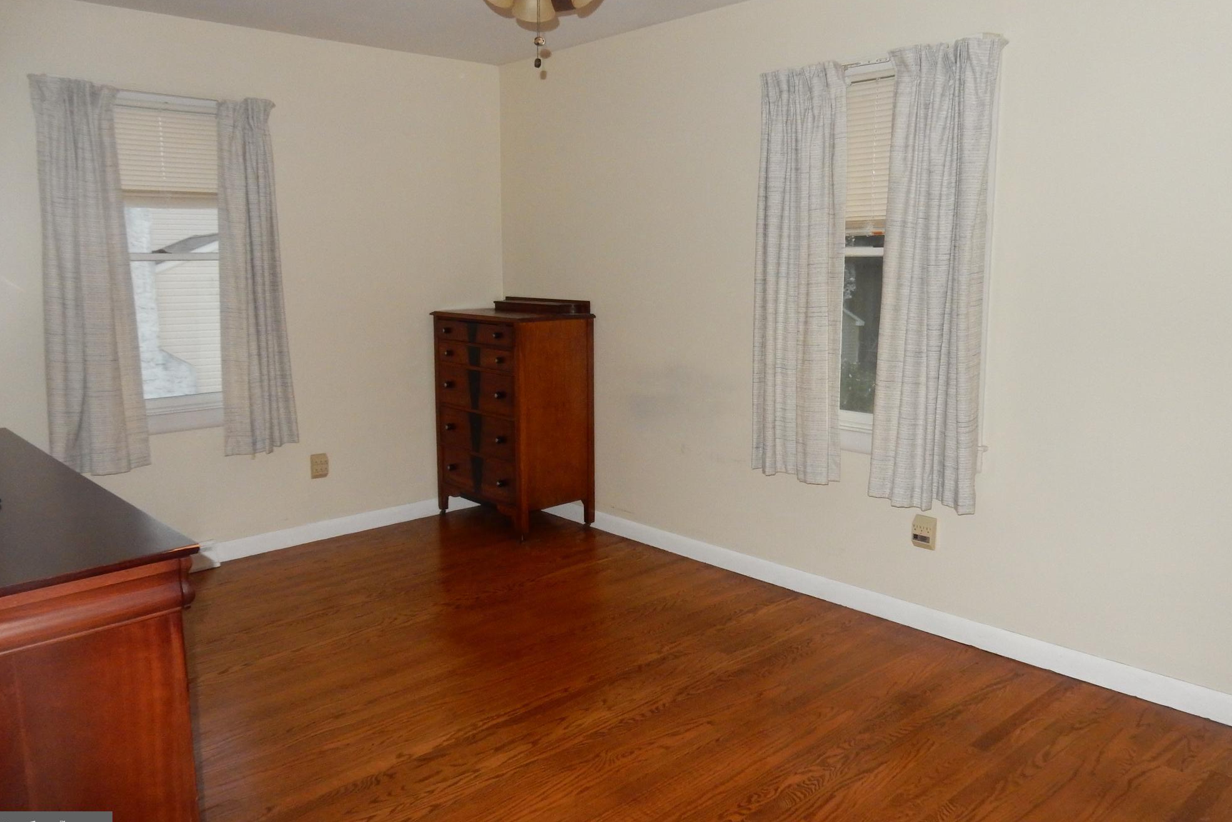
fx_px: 924
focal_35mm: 27
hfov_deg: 67.4
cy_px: 383
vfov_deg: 47.9
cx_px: 596
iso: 450
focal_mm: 4.5
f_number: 3.7
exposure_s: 1/30
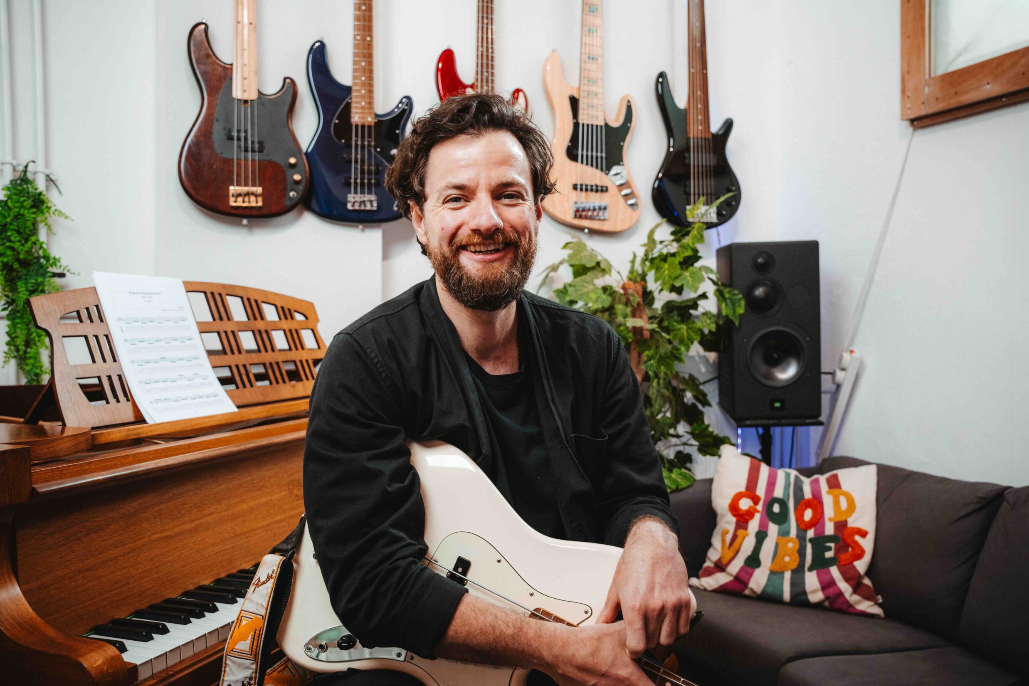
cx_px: 520
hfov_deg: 60.6
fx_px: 881
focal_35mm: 31
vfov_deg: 42.5
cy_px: 343
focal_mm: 29.8
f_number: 4.5
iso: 1600
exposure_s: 1/160
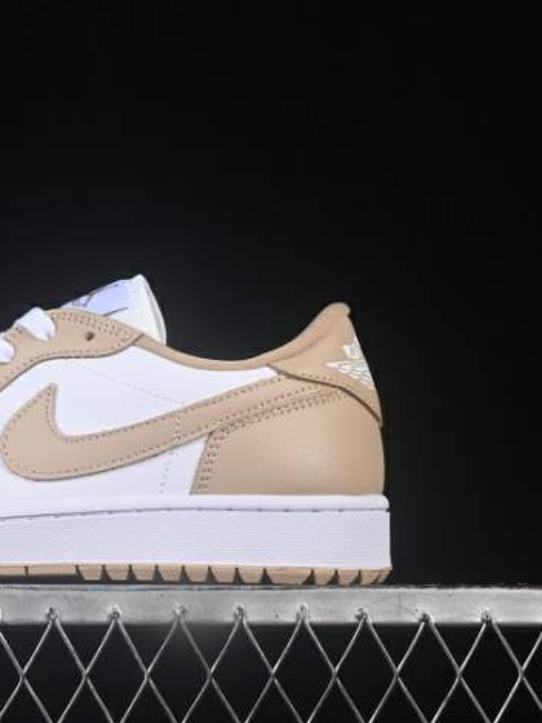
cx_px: 18
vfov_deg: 17.6
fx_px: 2340
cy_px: 351
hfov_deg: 13.1
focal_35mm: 112
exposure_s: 1/80
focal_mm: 50
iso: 160
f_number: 8
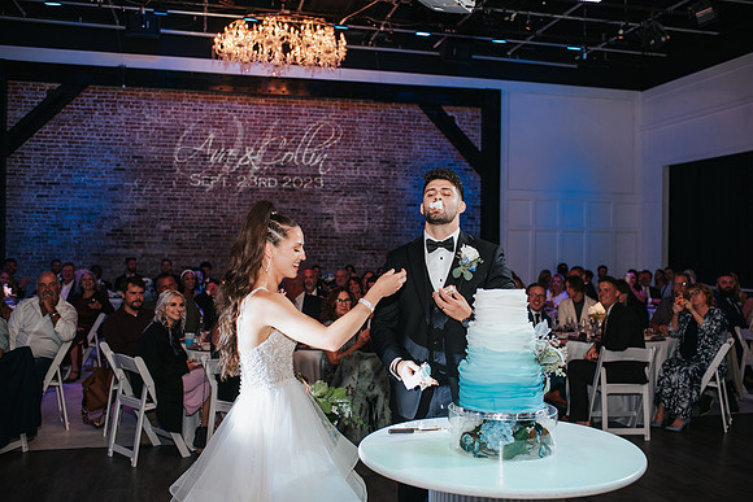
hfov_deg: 54.4
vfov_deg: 37.9
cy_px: 251
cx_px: 376
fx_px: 732
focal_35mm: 35
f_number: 2.8
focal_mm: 35
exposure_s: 1/200
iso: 1000
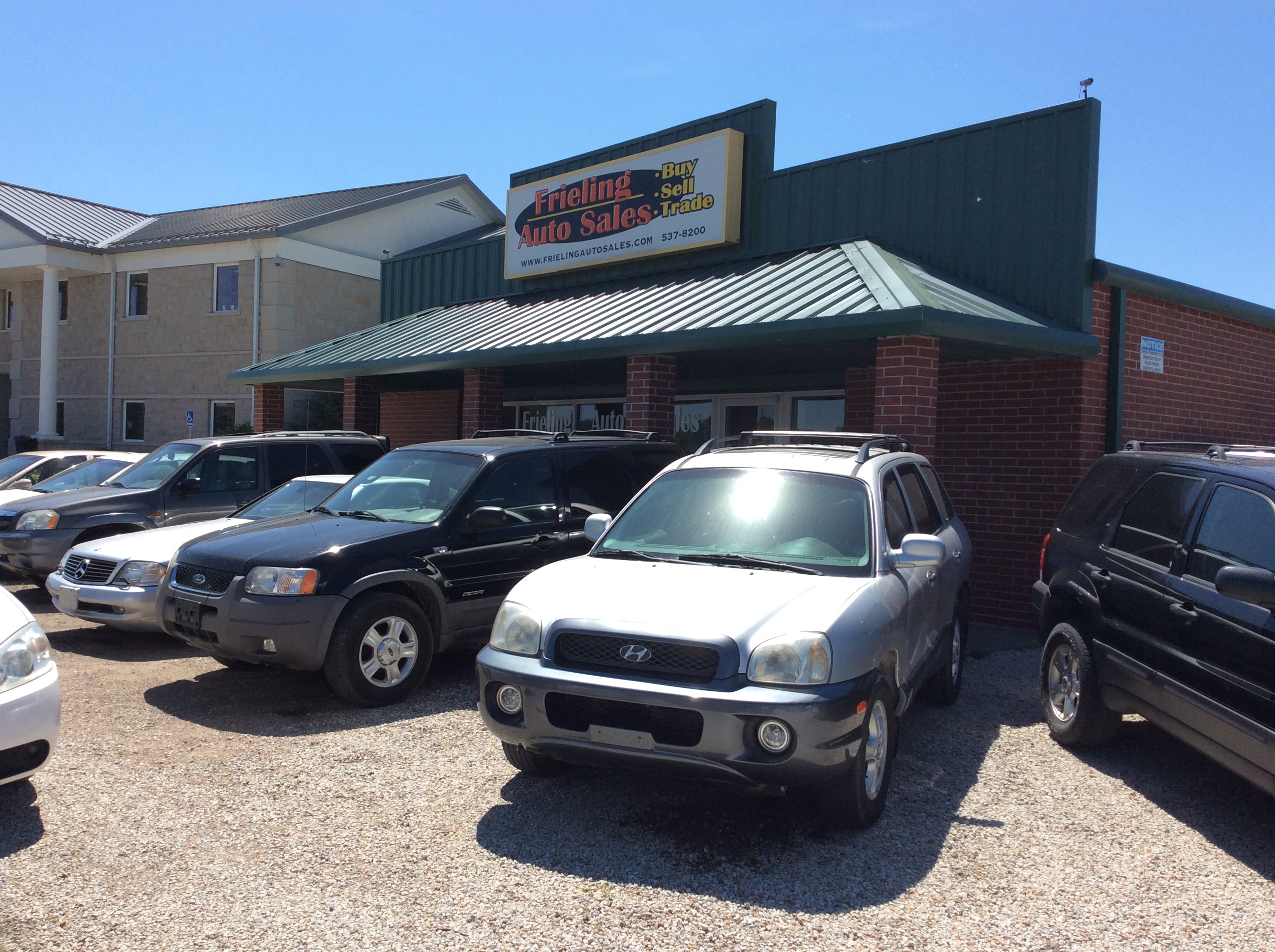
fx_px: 1177
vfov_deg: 44.1
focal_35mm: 32
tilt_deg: +0.3
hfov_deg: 56.9
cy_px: 476
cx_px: 638
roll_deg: -0.6
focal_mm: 3.3
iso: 32
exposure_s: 1/1362
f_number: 2.4
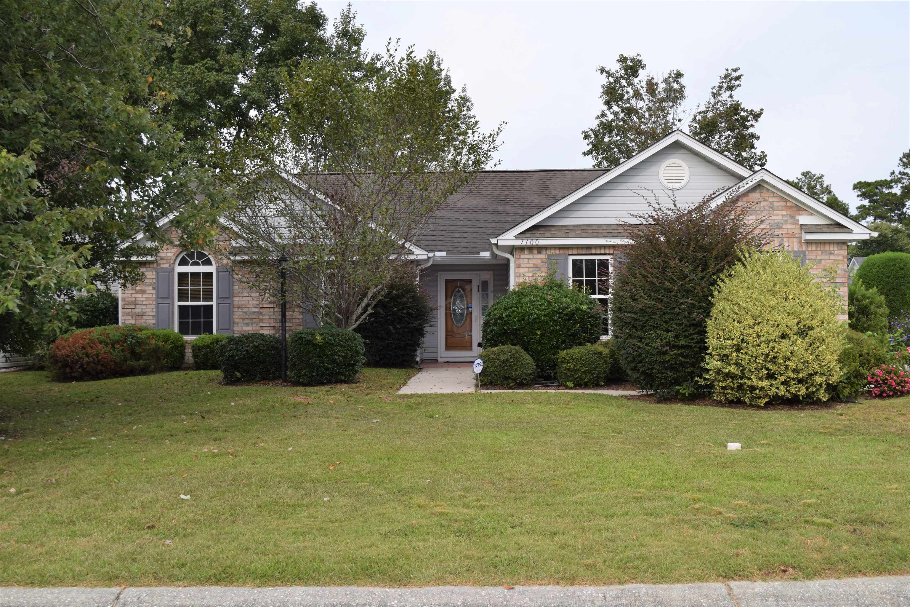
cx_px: 455
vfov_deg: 35.5
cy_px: 304
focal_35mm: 38
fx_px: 948
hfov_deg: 51.3
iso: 100
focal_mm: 25
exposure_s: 1/160
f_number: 6.3
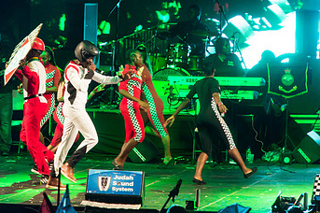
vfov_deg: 2.9
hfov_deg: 4.4
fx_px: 4209
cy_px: 52
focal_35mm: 474
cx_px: 79
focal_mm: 280
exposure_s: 1/200
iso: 3200
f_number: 5.6
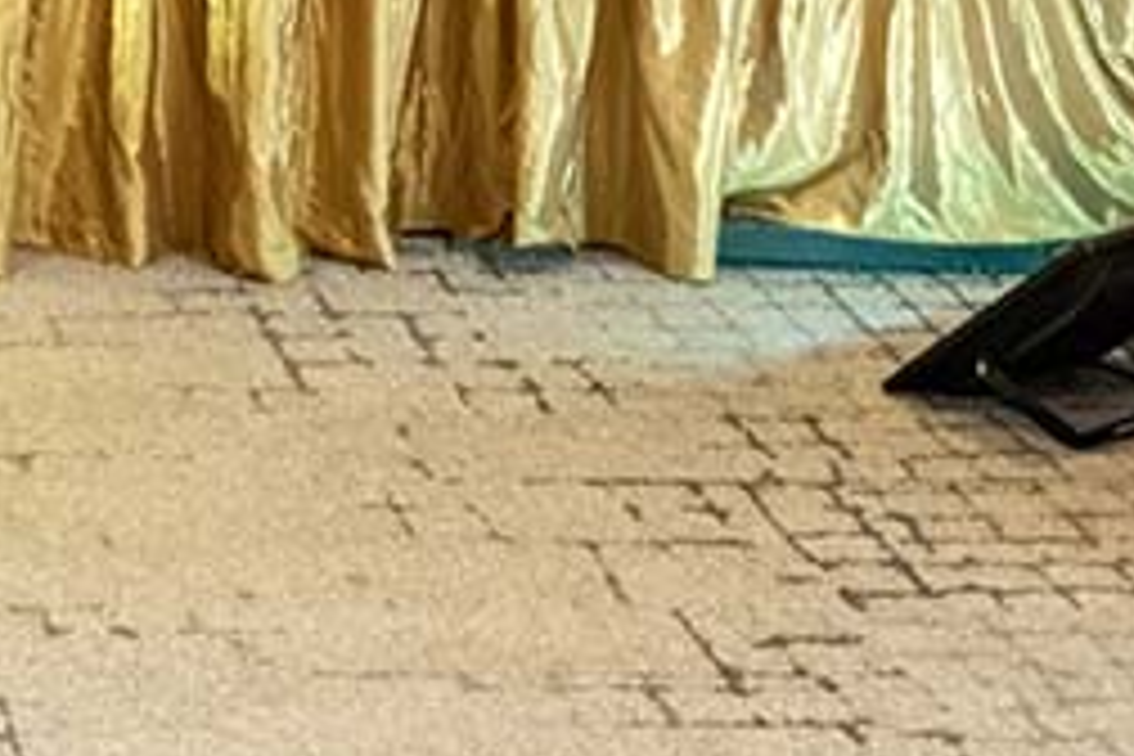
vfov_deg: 12.4
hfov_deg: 17.7
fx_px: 3178
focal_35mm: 101
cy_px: -626
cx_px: -652
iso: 10000
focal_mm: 26.5
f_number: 6.3
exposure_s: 1/200
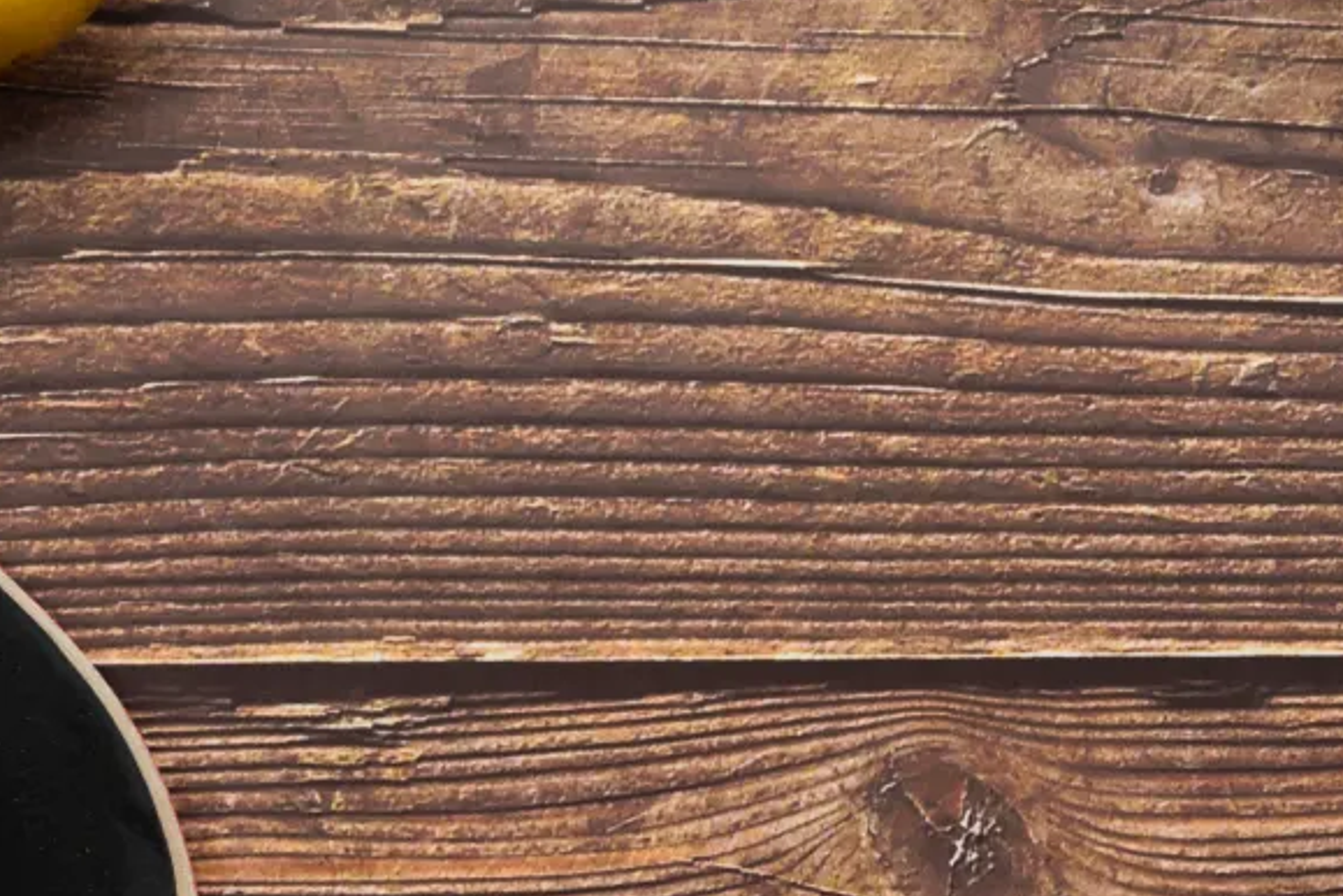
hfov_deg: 17.9
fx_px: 4253
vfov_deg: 12.0
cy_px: 486
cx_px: 782
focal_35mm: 114
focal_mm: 55
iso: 100
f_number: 8
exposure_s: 1/2.5
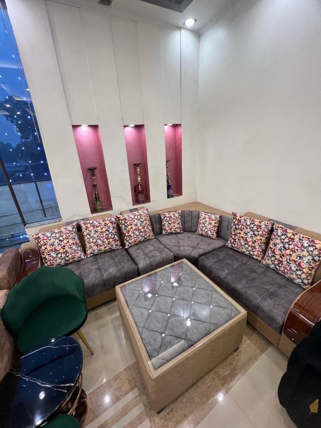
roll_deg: +5.2
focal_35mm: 13
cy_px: 214
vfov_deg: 106.2
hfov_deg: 89.9
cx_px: 160
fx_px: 161
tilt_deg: -22.0
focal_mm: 1.57
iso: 250
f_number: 1.8
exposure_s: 1/100
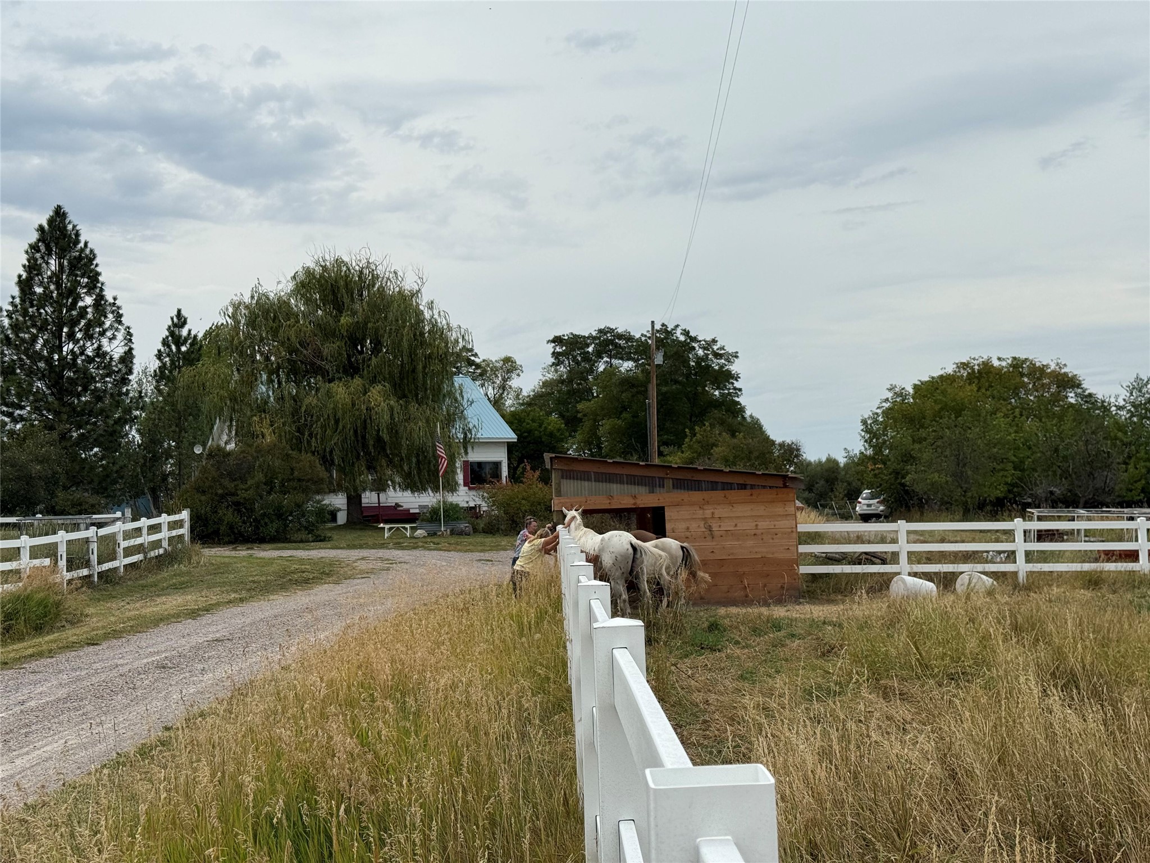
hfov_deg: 39.7
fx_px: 1595
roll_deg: +2.1
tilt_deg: +2.9
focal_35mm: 48
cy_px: 432
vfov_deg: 30.3
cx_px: 575
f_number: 1.78
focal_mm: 6.76
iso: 64
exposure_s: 1/7143
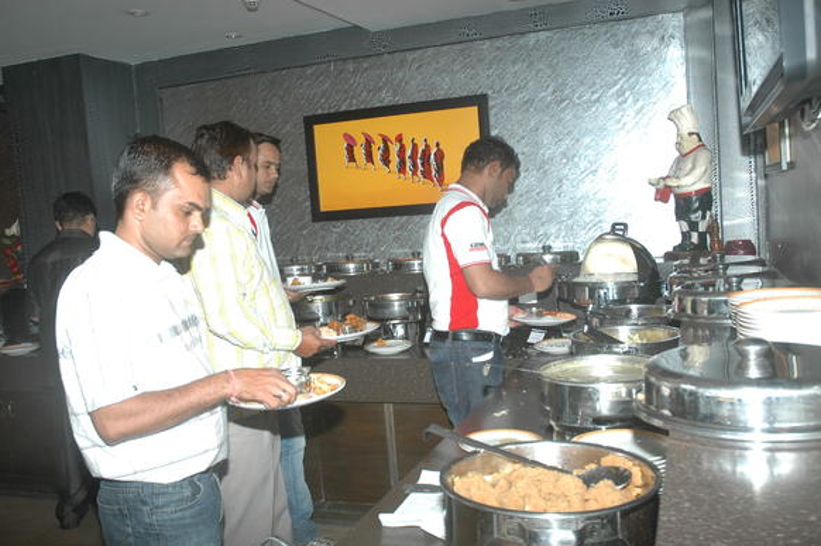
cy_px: 279
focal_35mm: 34
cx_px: 410
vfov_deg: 38.8
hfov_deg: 55.8
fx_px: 775
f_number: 4.5
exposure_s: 1/60
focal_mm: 22
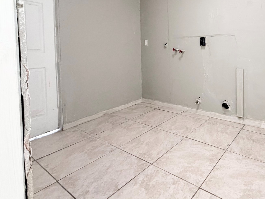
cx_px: 205
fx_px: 168
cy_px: 53
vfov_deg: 58.3
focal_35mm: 22
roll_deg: +1.8
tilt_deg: -2.2
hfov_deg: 70.2
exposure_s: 1/60
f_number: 2.2
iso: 400
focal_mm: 2.22
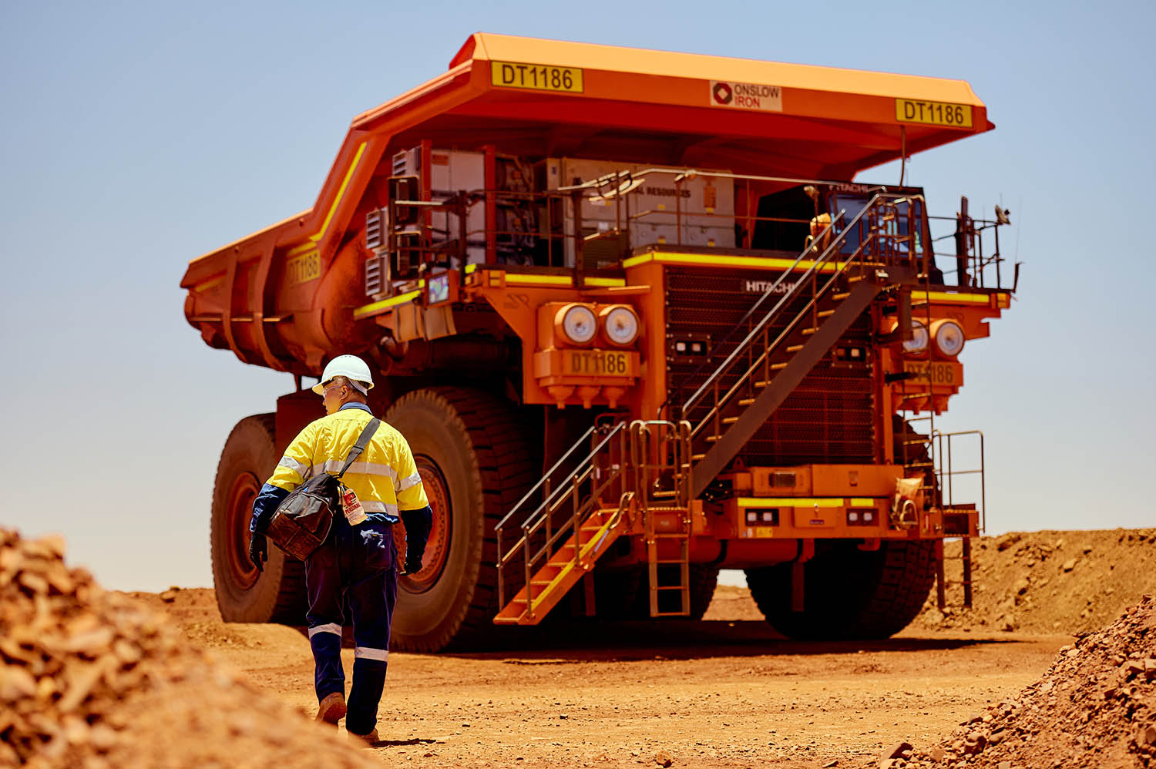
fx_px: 2246
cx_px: 578
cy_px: 384
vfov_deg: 19.4
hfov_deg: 28.9
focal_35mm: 70
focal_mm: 70
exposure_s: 1/500
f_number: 4
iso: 100
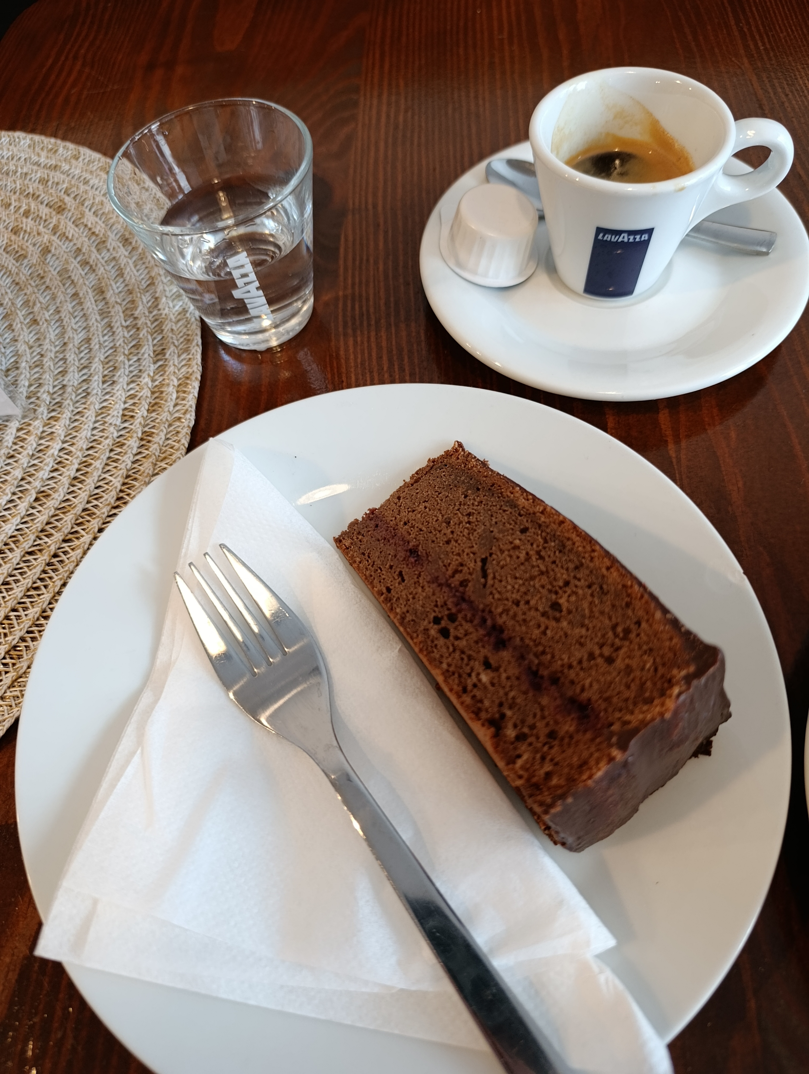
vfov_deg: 73.8
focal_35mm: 23
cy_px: 537
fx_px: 715
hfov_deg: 59.0
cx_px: 404
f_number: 1.65
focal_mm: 6.11
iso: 690
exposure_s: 1/100
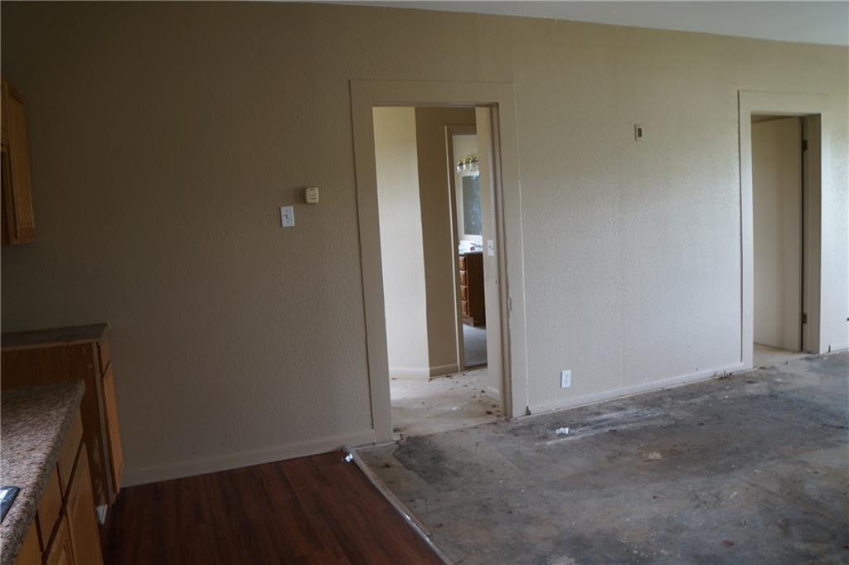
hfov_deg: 67.4
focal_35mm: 27
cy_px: 282
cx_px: 424
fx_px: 637
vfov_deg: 47.9
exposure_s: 1/8
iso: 100
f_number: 3.5
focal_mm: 18
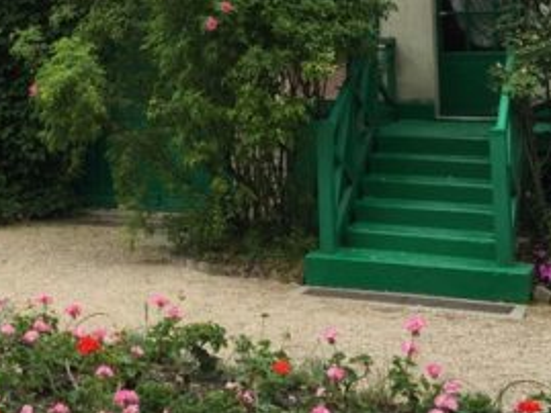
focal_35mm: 69
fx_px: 1099
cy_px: -35
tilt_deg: +6.0
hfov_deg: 27.3
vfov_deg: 20.4
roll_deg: -0.6
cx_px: 74
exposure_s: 1/942
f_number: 2.2
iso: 32
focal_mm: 4.15
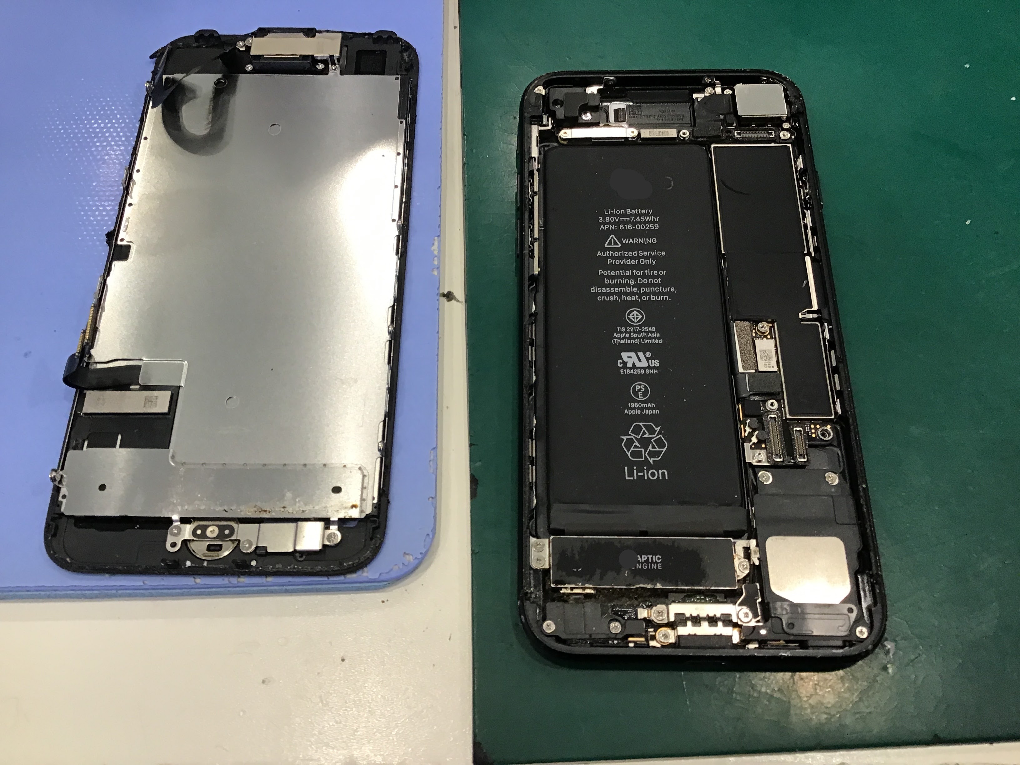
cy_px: 382
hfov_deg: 58.4
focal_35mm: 31
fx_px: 913
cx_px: 510
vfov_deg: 45.4
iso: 32
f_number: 2.4
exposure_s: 1/30
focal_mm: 3.3
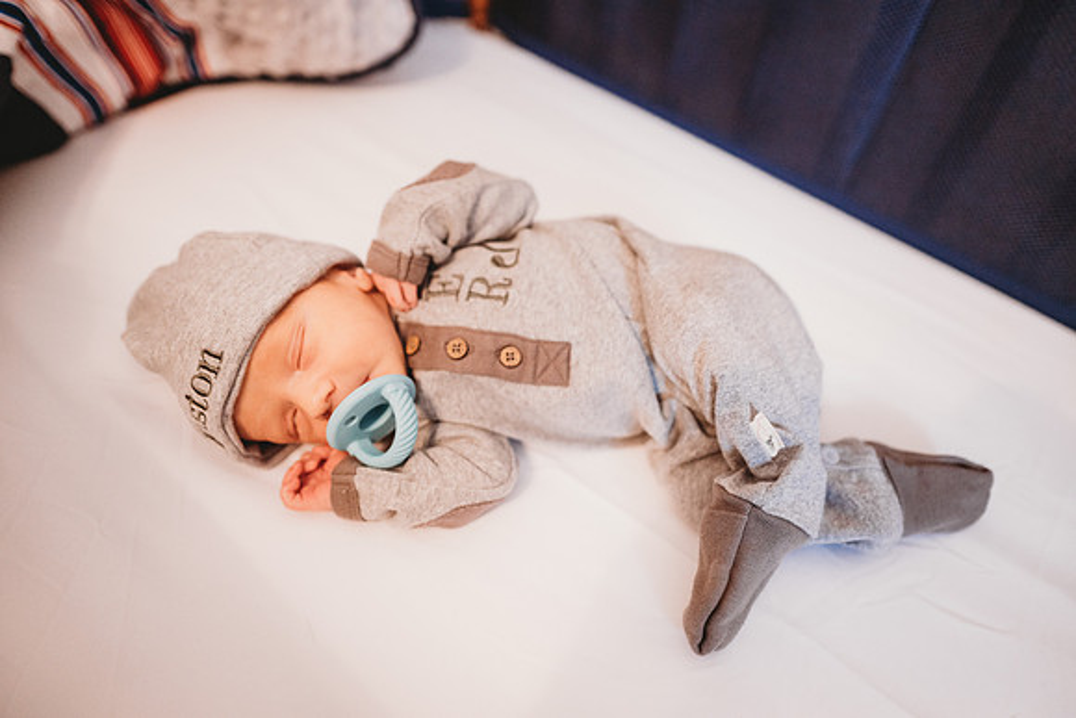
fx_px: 717
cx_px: 538
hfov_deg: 73.7
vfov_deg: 53.2
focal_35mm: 24
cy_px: 359
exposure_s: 1/160
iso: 800
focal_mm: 24
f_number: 2.2
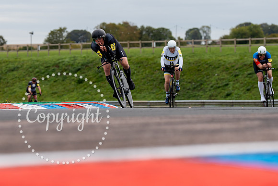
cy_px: 103
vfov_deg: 6.6
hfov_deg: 9.9
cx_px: 109
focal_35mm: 208
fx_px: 1610
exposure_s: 1/800
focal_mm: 146
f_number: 4.5
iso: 200
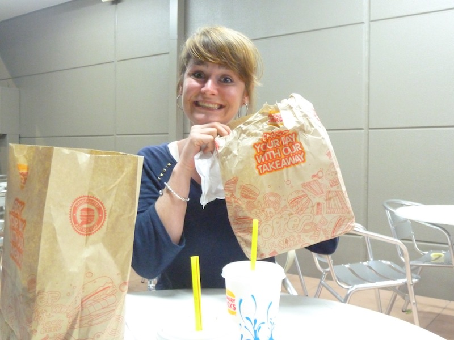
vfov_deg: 38.7
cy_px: 170
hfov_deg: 50.1
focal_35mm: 37
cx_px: 227
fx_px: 485
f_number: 3.6
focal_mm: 6.1
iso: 800
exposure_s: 1/13
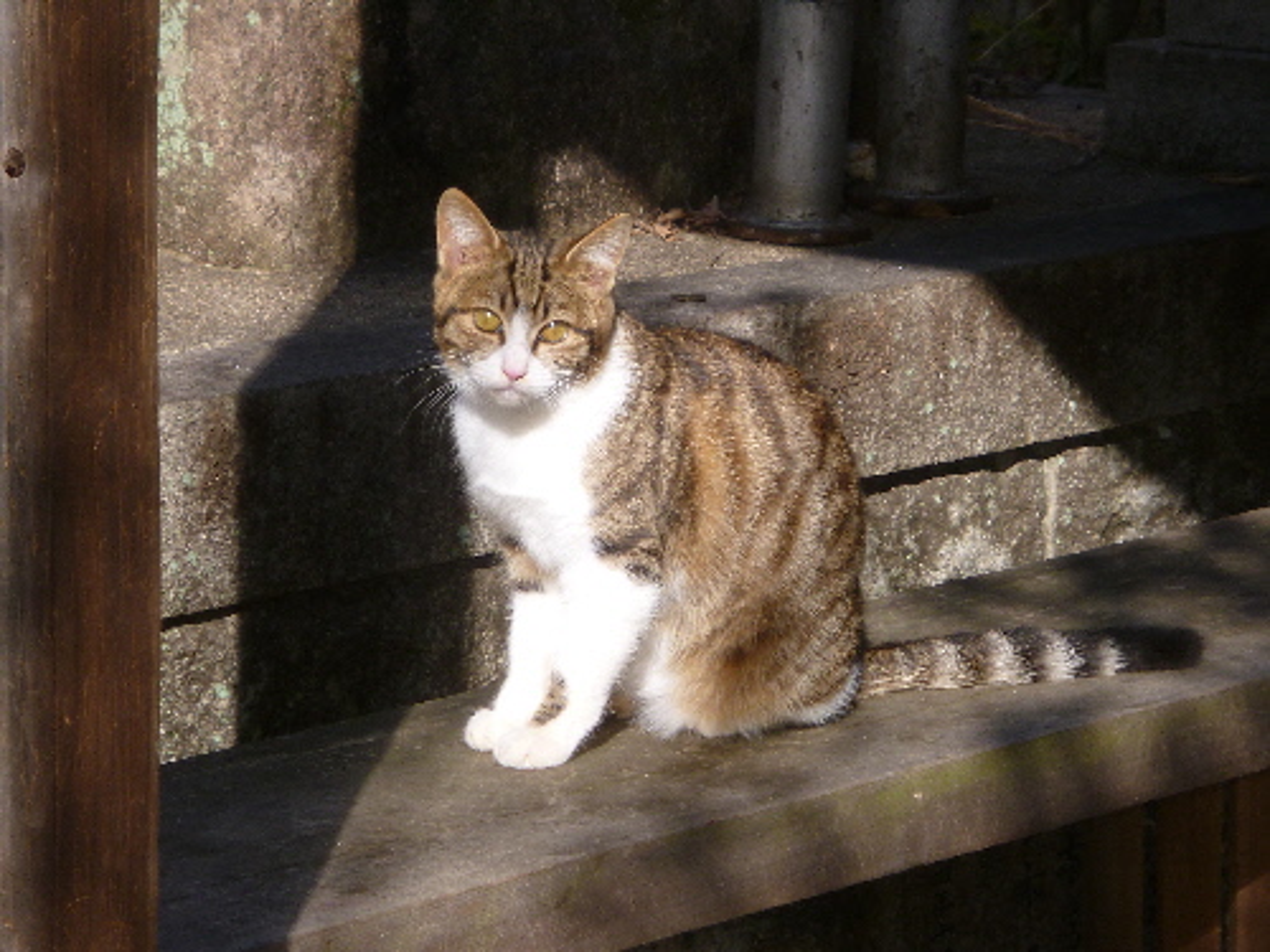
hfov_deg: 12.7
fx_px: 5723
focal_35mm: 156
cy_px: 476
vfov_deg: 9.5
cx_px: 635
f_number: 5.9
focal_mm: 21.5
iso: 100
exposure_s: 1/200
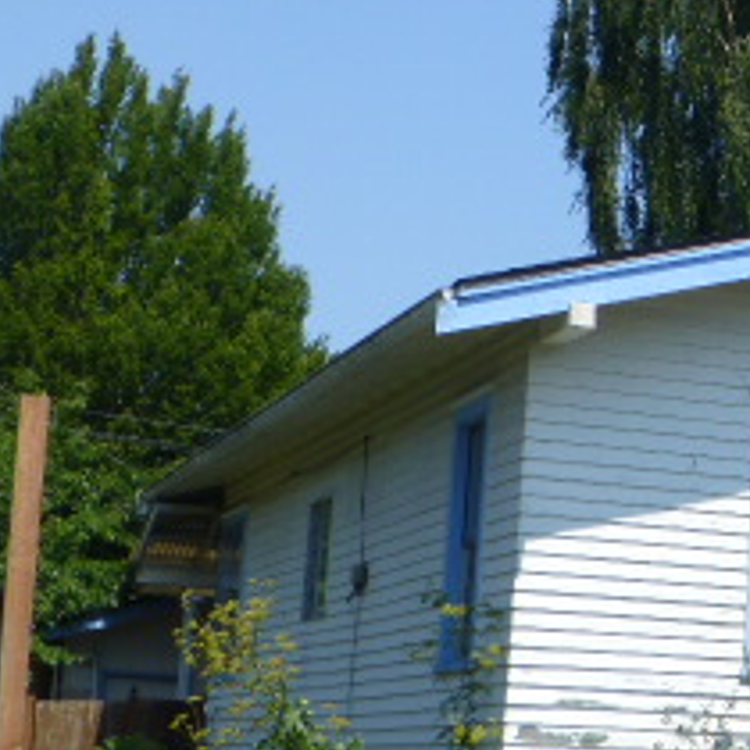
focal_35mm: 105
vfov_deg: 16.5
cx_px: 1107
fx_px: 2574
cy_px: 493
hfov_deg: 15.4
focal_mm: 6.9
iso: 100
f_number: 3.9
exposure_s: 1/800
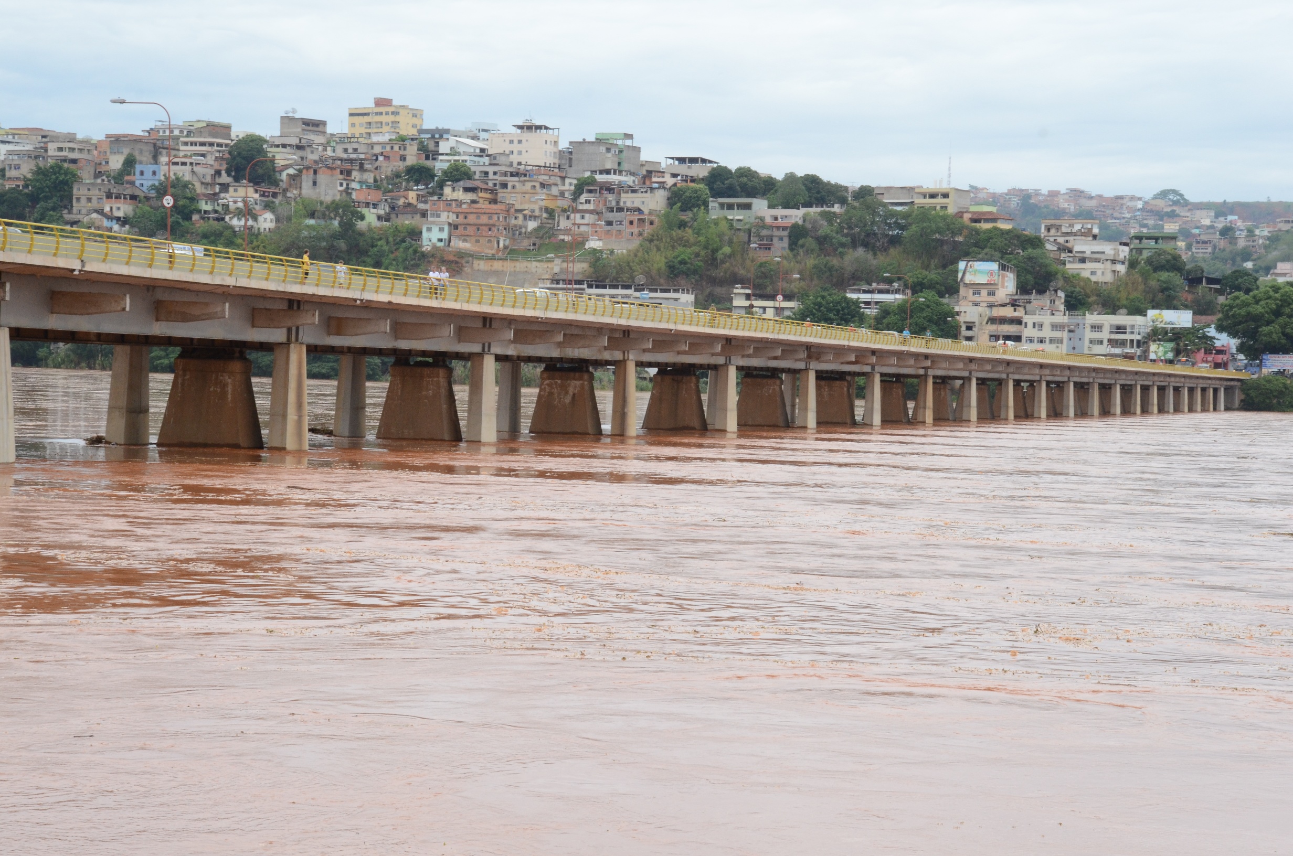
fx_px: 3118
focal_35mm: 87
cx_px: 646
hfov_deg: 23.4
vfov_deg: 15.6
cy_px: 428
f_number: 14
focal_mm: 58
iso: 800
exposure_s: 1/125
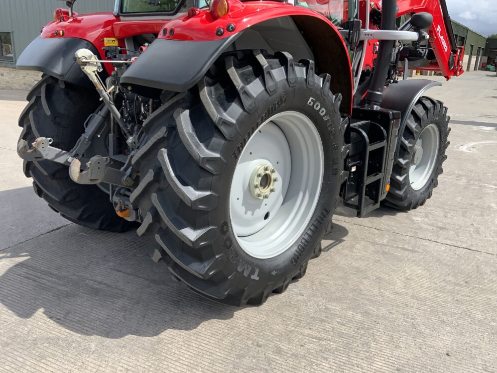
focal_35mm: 30
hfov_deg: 60.0
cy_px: 188
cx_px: 256
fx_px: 431
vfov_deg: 46.8
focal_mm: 3
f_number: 1.8
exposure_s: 1/1311
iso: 16
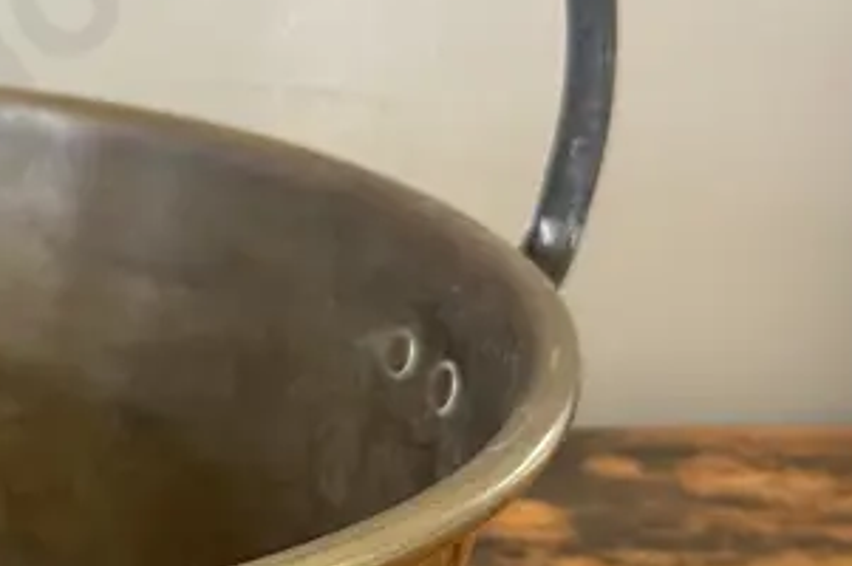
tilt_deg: -17.1
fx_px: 2009
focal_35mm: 85
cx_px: -238
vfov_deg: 16.0
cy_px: 226
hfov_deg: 21.7
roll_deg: -0.1
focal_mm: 6.86
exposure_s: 1/50
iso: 200
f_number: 1.78
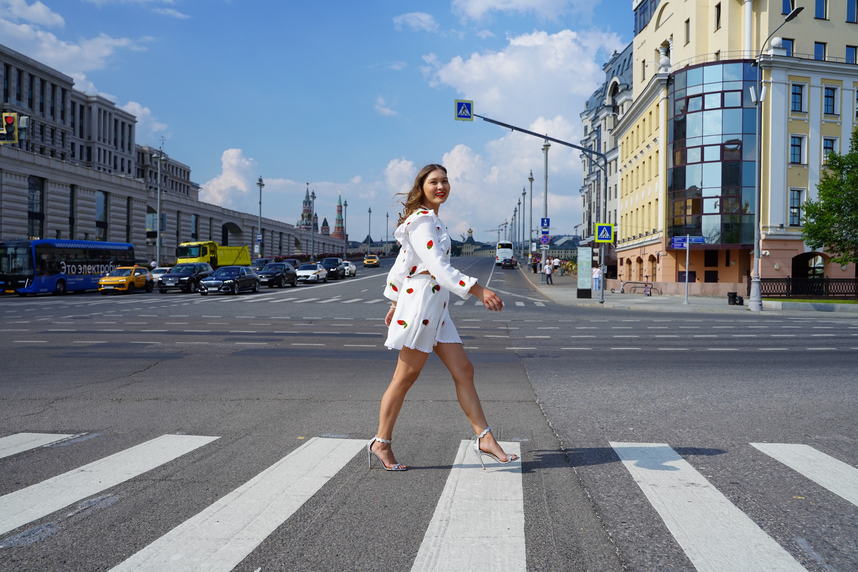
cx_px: 429
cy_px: 286
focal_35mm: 32
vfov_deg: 41.1
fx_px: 763
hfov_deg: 58.7
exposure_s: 1/1600
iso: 320
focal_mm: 32
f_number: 6.3
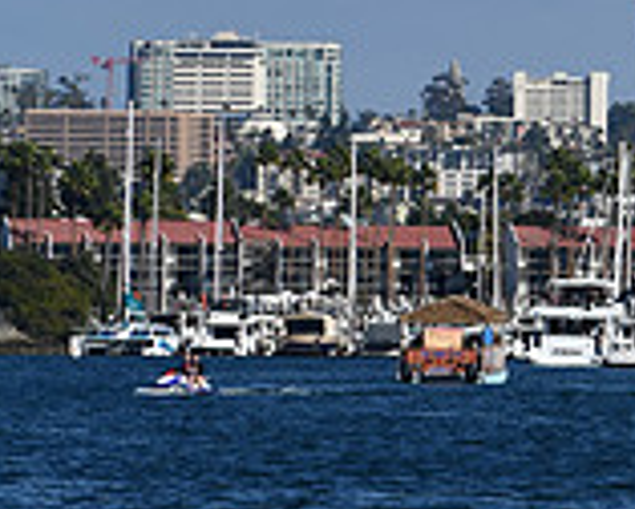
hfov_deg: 3.3
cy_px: -6
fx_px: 10933
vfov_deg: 2.7
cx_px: 1153
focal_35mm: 581
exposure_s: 1/640
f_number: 9
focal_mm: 112
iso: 100
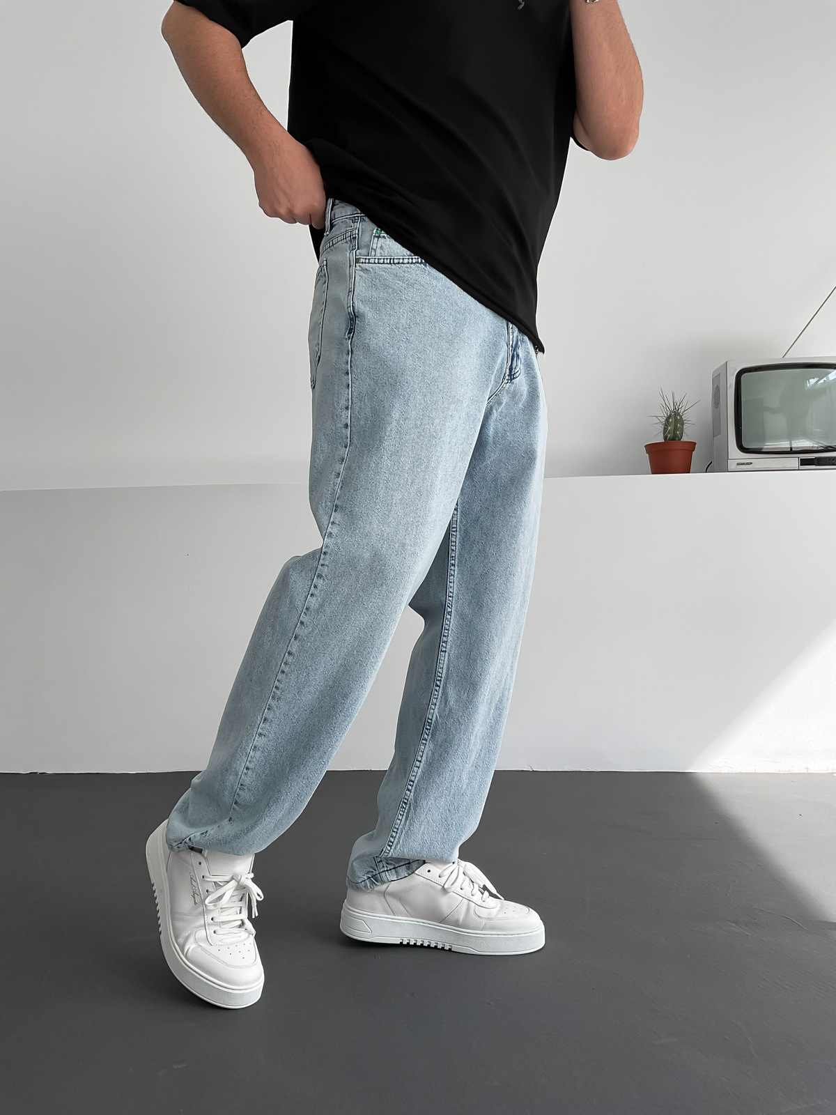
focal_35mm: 29
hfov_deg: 48.2
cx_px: 418
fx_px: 934
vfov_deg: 61.7
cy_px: 558
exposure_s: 1/220
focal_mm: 3
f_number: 1.8
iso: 16
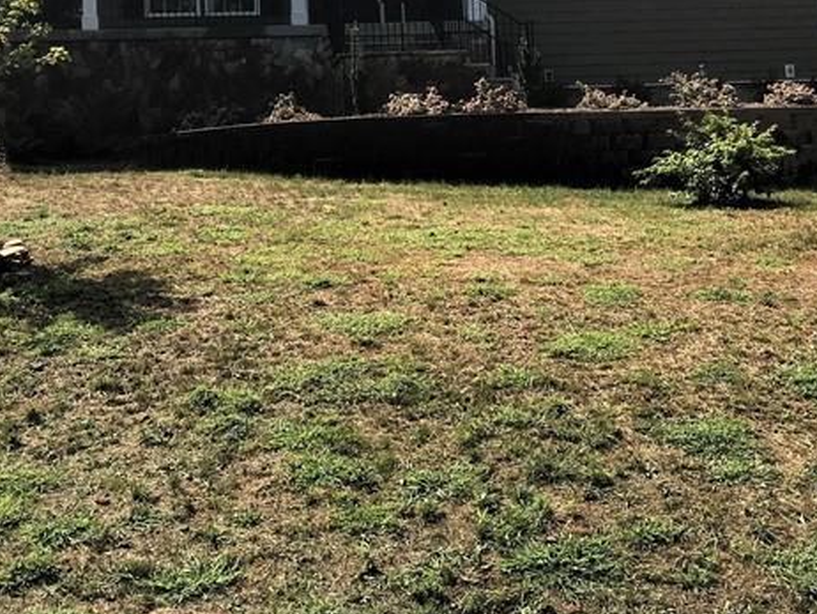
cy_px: 108
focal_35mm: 62
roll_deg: +3.1
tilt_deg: +8.1
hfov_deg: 31.1
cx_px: 359
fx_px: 1464
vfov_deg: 23.3
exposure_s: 1/2037
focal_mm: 3.99
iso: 20
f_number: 1.8
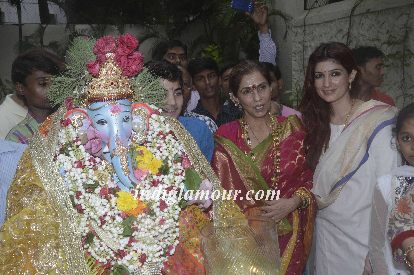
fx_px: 551
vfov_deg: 28.0
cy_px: 138
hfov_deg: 41.1
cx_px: 207
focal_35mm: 48
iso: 800
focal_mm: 32
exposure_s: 1/160
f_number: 10
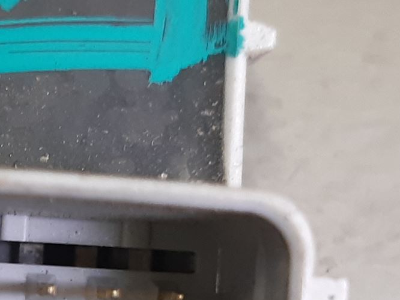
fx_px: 924
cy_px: 259
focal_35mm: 80
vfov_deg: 18.2
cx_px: -24
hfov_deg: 23.2
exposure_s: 1/50
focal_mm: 3.93
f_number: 1.7
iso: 160
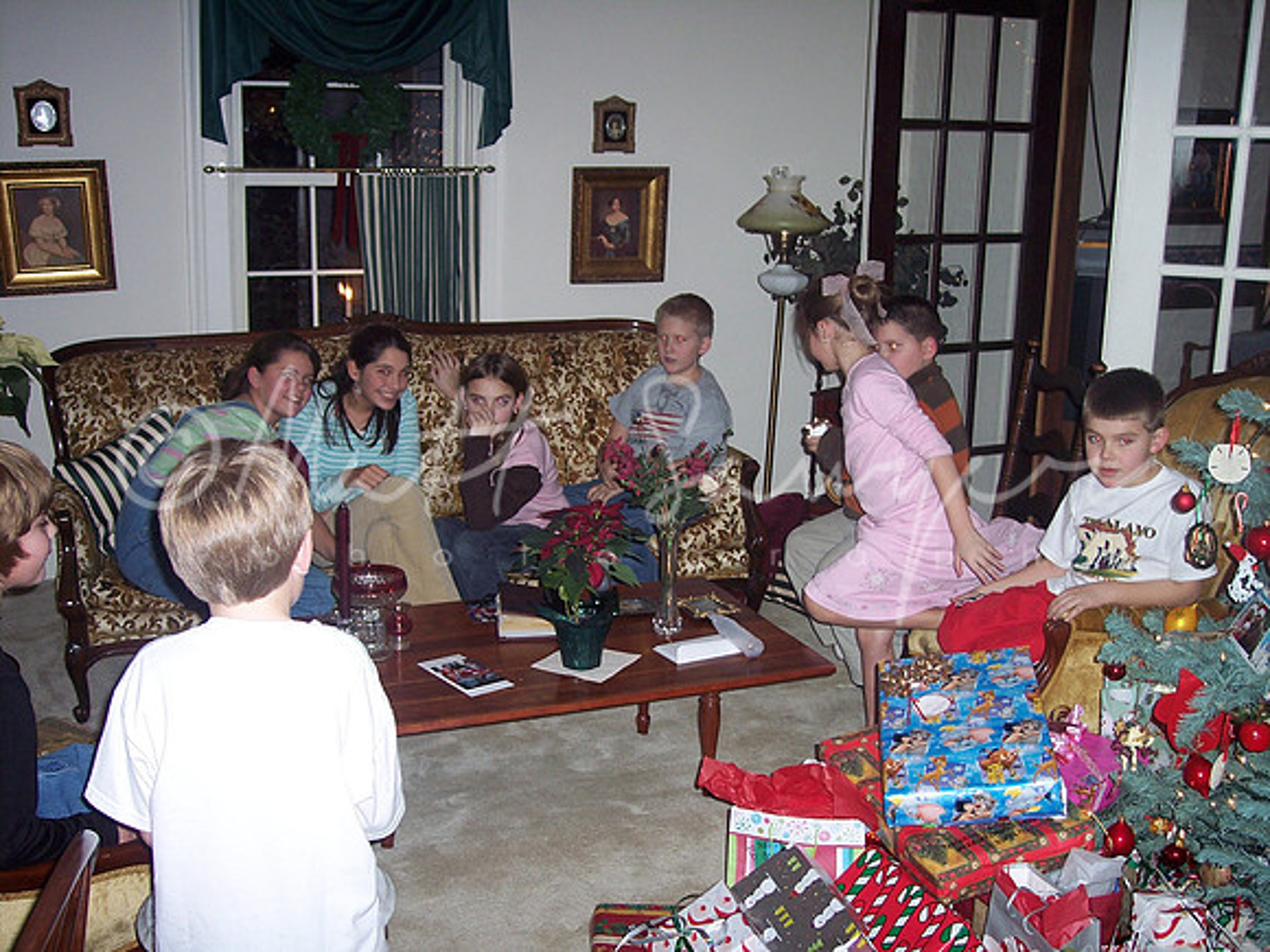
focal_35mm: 39
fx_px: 1431
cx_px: 635
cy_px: 476
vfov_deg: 36.8
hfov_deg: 47.9
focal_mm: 8
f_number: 2.8
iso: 100
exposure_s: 1/60
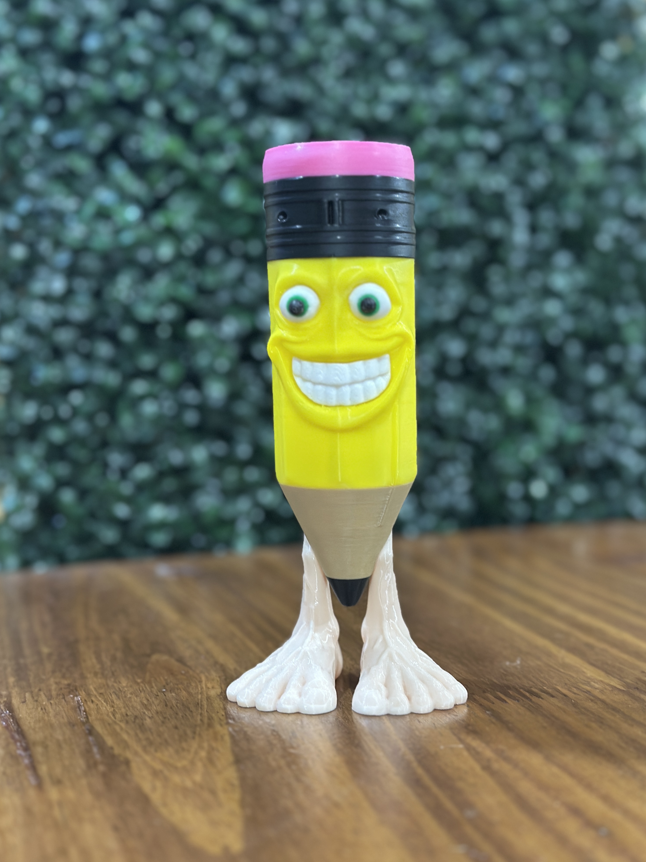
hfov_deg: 29.7
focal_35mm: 49
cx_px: 321
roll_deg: +0.8
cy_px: 429
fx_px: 1219
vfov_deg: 38.9
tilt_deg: -3.5
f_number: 1.78
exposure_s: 1/33
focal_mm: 6.86
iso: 320
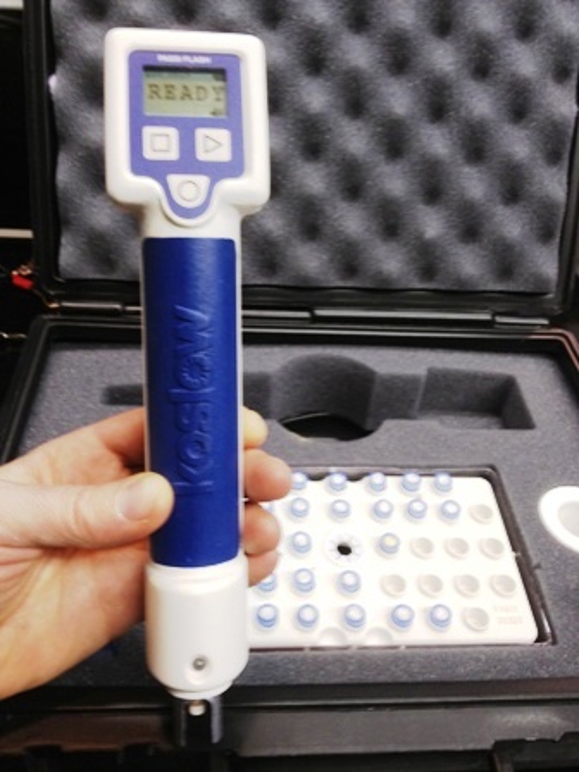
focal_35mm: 35
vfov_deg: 52.6
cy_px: 386
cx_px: 290
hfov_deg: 40.7
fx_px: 781
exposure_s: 1/20
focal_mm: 4.28
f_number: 2.4
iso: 100
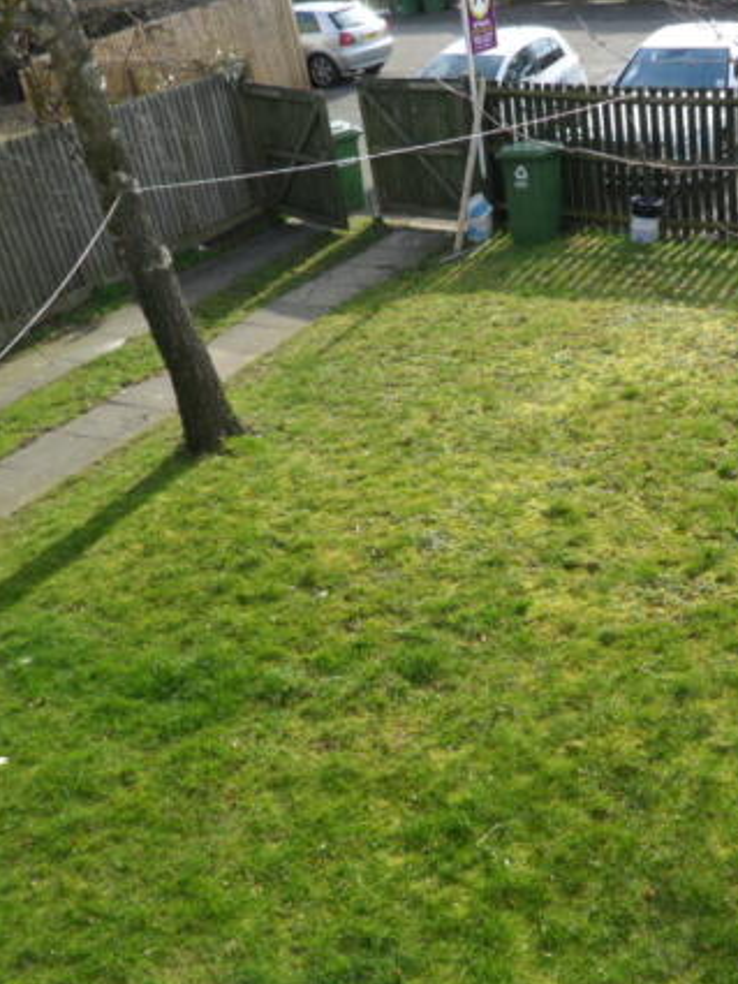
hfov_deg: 38.0
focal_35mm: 37
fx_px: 1051
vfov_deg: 50.1
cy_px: 499
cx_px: 522
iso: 80
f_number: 3.5
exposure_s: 1/350
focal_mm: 4.9
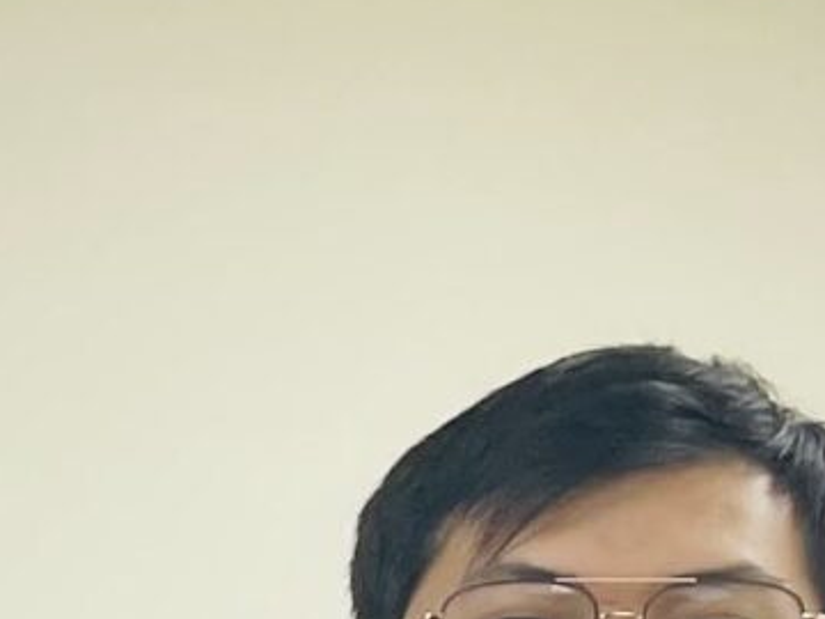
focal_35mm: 185
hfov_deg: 9.2
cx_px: -1405
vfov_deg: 7.4
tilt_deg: -6.6
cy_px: 1548
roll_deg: +0.6
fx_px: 4409
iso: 64
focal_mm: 4.2
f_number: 1.6
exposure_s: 1/120
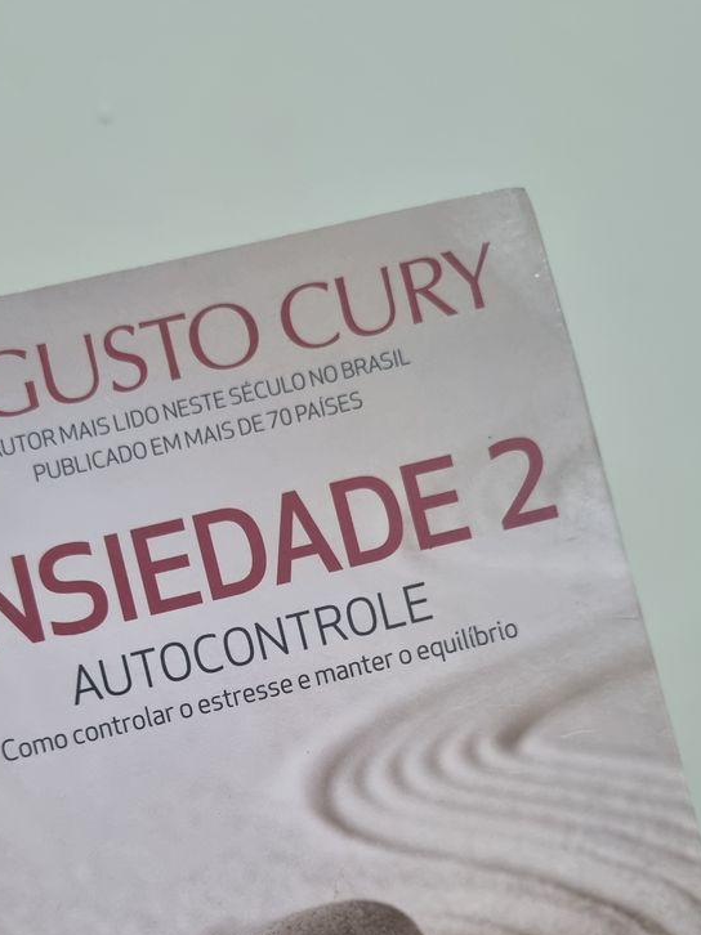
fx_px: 1162
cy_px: 725
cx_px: 274
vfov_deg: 42.2
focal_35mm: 43
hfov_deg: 33.5
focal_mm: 5.4
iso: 250
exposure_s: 1/40
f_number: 1.8
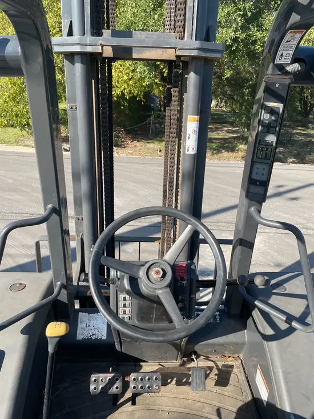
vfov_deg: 67.3
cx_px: 157
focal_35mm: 26
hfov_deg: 53.1
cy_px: 210
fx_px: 314
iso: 50
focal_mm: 4.2
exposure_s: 1/1715
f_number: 1.6
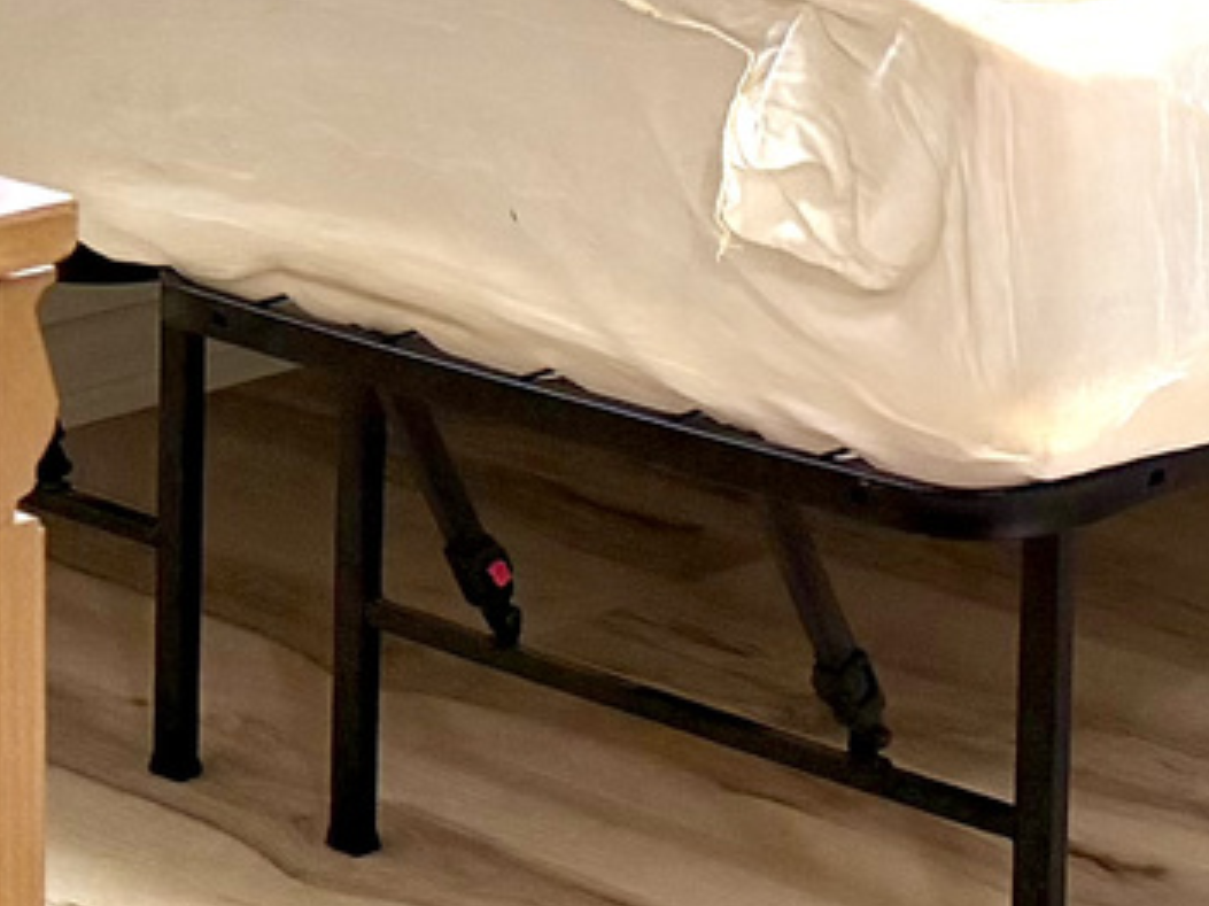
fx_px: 4888
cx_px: 2036
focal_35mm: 140
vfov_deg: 9.9
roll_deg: +0.2
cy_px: -892
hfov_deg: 13.0
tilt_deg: -2.6
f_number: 1.78
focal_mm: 6.76
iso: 200
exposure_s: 1/120
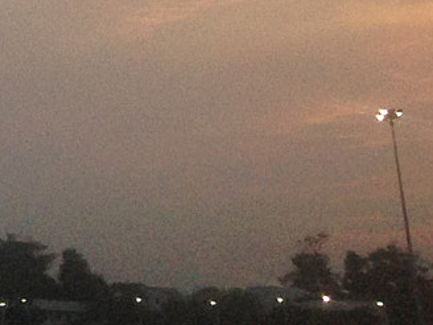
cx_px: -527
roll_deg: -2.2
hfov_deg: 10.8
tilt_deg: +22.6
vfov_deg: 8.5
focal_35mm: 161
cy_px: -427
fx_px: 2014
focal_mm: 4.12
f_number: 2.4
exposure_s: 1/120
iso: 80
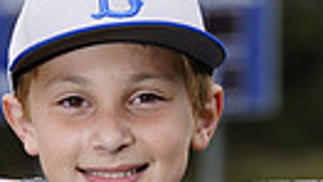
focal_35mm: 698
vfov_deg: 1.7
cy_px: 301
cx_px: 145
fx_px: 5984
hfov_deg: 3.1
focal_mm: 151
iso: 100
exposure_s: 1/250
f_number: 6.3
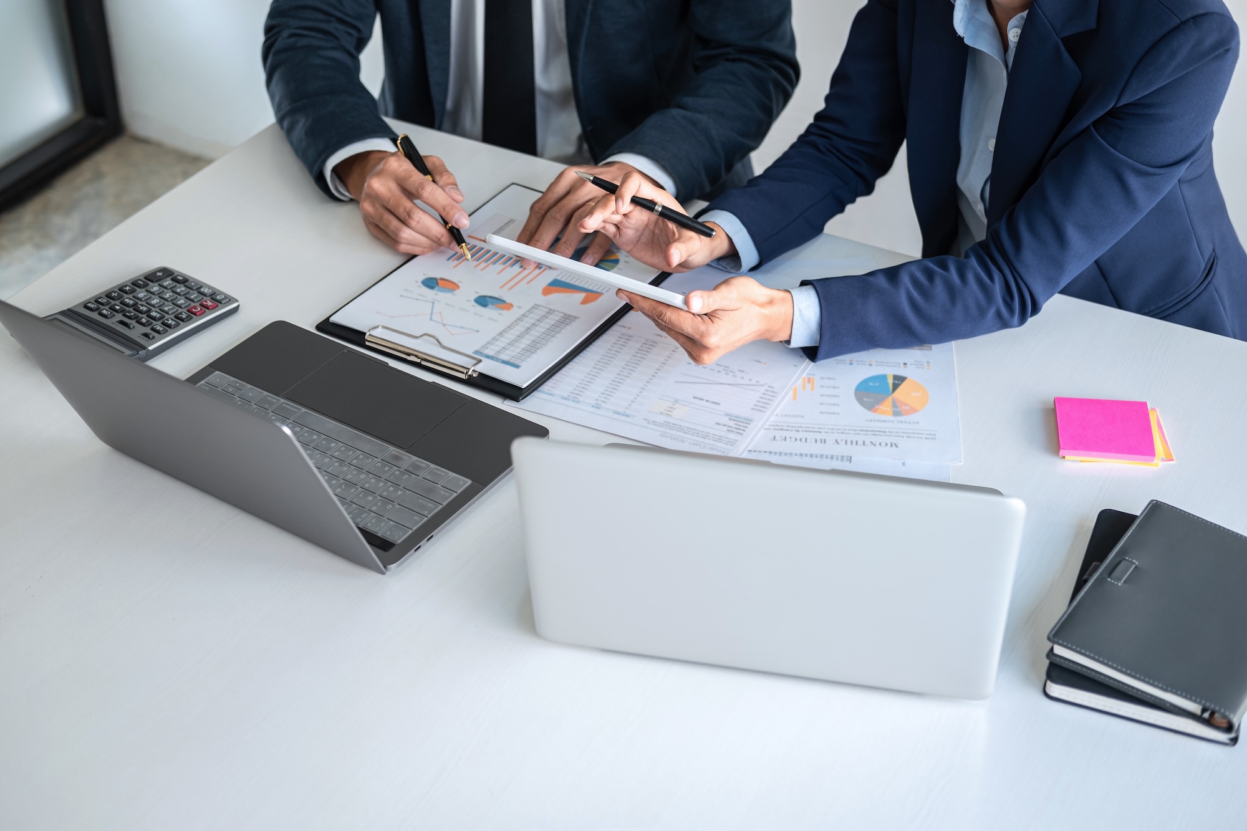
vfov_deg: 25.5
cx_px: 624
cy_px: 416
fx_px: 1836
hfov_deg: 37.5
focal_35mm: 53
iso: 160
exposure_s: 1/100
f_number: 2.8
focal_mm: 35
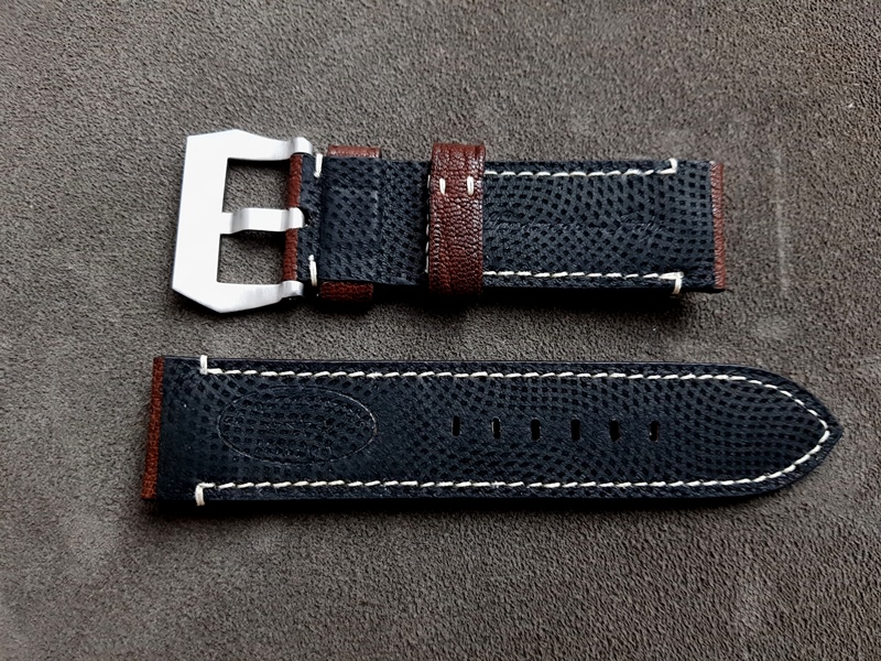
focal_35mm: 26
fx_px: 662
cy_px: 330
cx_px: 440
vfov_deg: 53.1
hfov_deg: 67.3
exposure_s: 1/10
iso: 250
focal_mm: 4.2
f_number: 1.7
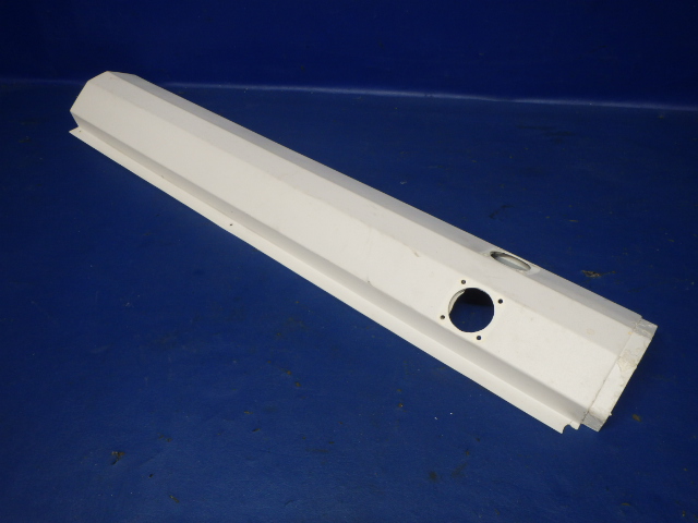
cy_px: 262
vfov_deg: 49.7
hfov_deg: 63.4
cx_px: 349
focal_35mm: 28
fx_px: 565
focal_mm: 5
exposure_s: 1/30
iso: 200
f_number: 3.9
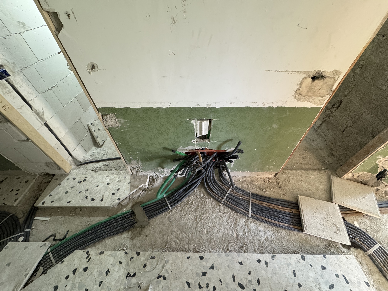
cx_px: 194
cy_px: 146
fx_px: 157
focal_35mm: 14
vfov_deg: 85.7
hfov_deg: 102.1
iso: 400
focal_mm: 2.22
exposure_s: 1/50
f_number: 2.2
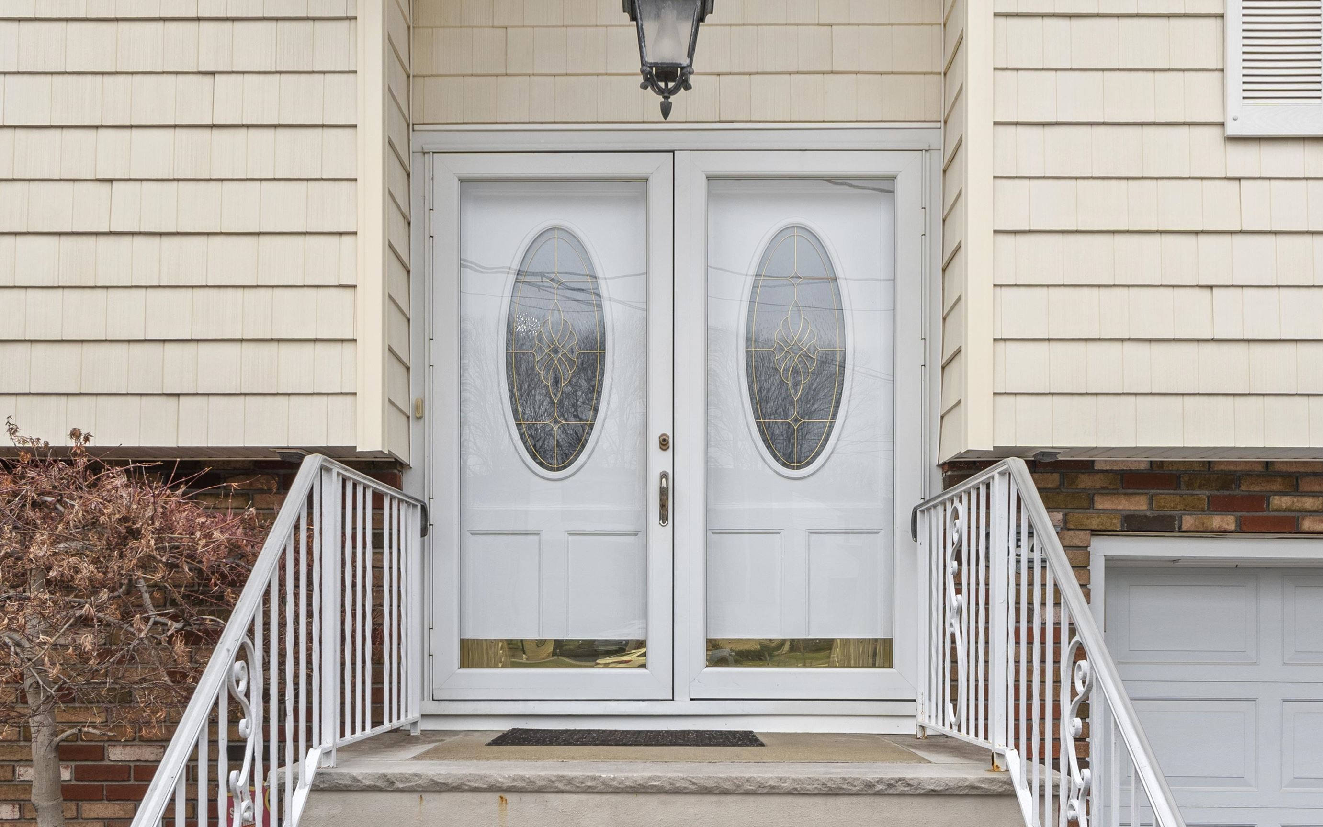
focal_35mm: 34
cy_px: 406
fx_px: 1226
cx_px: 667
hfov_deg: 56.7
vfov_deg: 37.3
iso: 200
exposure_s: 1/25
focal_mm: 20
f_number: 9
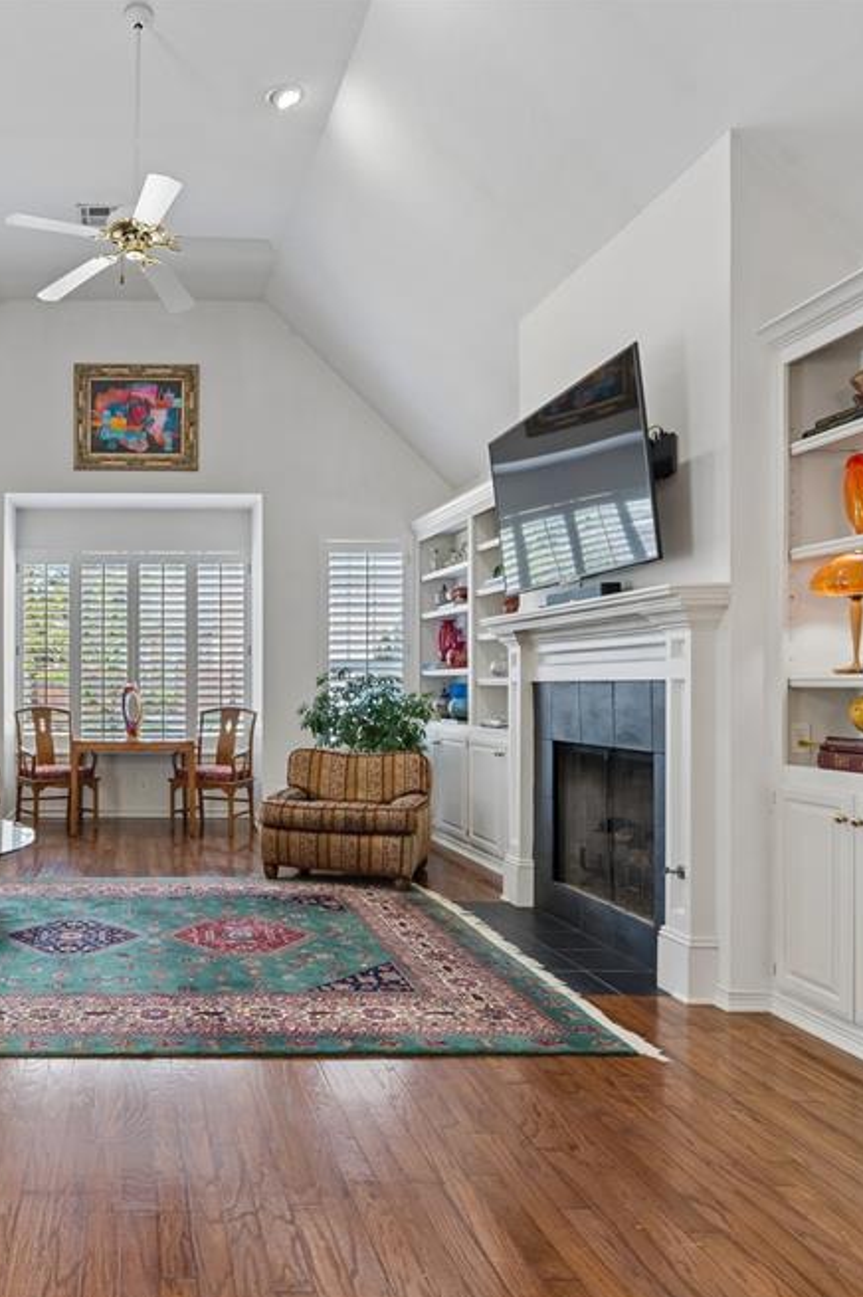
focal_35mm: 25
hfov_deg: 47.3
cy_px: 671
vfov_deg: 71.5
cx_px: 126
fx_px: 900
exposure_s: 1/10
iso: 200
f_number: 8
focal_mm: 16
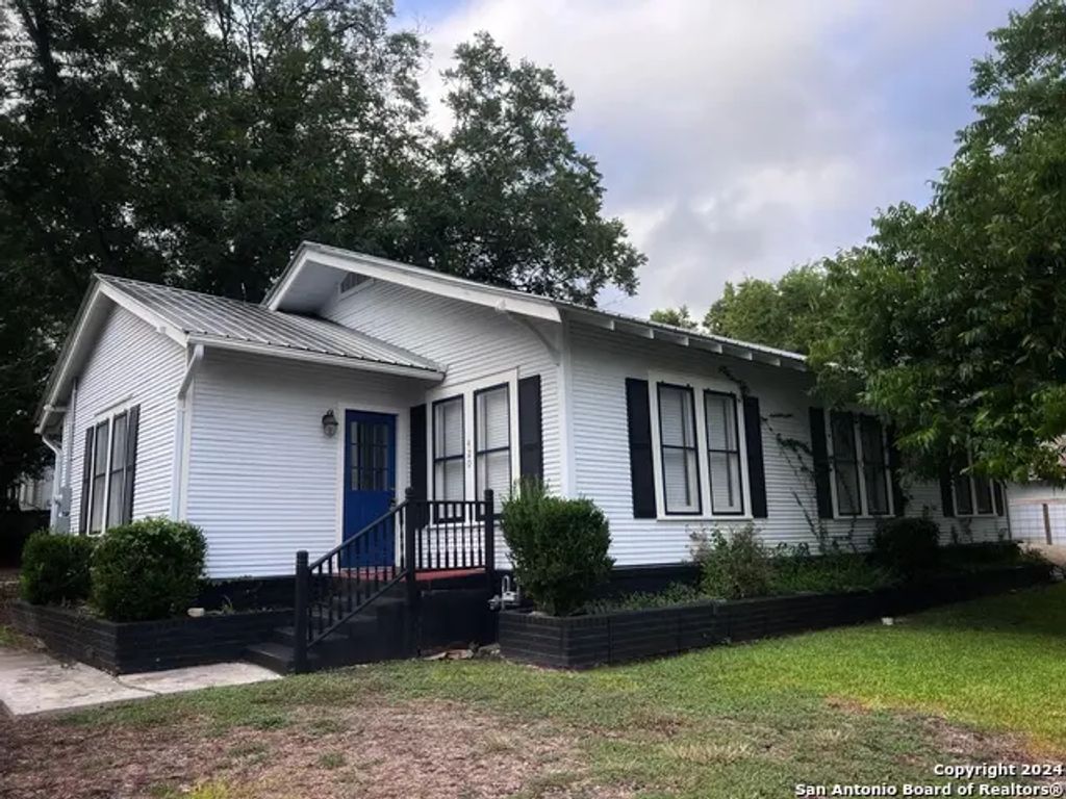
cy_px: 400
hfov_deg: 67.3
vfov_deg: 53.1
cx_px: 533
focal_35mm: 26
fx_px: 801
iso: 50
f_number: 1.5
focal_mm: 5.7
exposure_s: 1/617
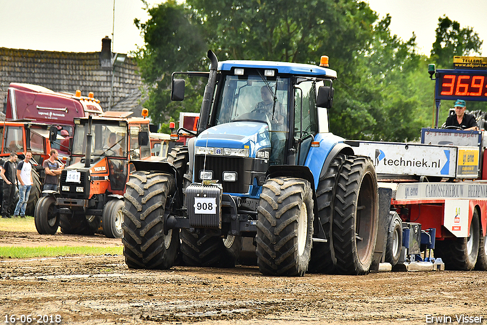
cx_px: 244
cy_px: 162
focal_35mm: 360
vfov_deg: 3.8
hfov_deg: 5.7
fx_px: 4869
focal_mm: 240
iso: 500
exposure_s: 1/800
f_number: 9
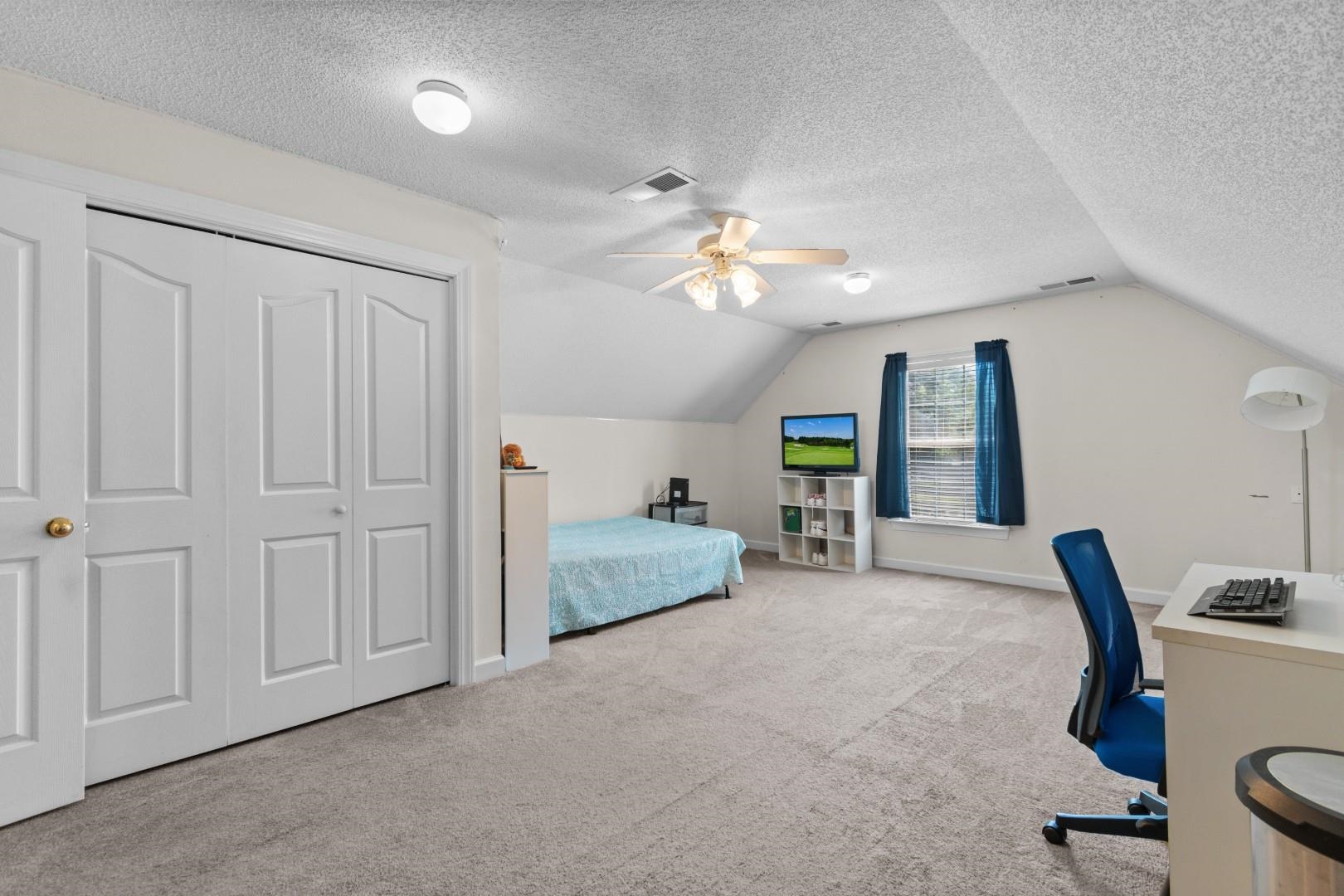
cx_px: 672
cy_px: 448
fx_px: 560
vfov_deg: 77.3
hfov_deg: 100.4
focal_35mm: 15
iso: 100
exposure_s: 1/4
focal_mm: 10
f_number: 4.5
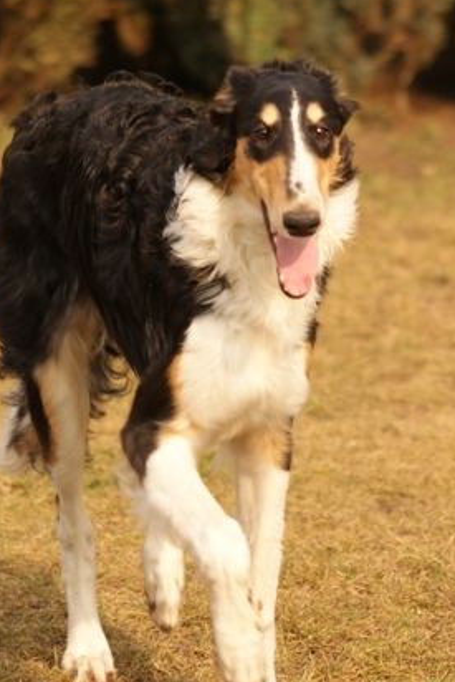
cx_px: 197
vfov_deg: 7.9
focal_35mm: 262
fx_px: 4963
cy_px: 353
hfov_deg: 5.2
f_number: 5.6
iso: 100
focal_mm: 150
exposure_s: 1/320
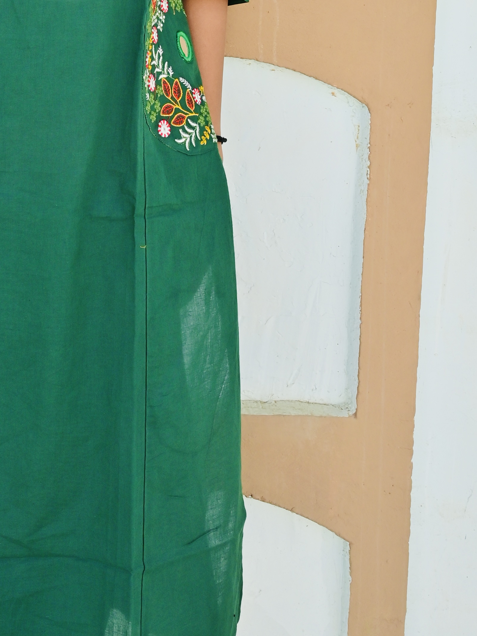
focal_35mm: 80
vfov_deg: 21.9
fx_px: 1476
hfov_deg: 17.9
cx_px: 8
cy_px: -193
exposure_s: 1/125
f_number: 8
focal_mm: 29.5
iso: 160
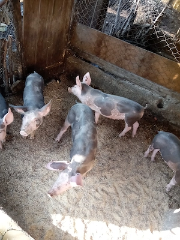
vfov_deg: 63.4
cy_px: 120
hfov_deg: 49.7
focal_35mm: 28
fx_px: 194
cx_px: 90
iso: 185
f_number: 2
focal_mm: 3.54
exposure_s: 1/100
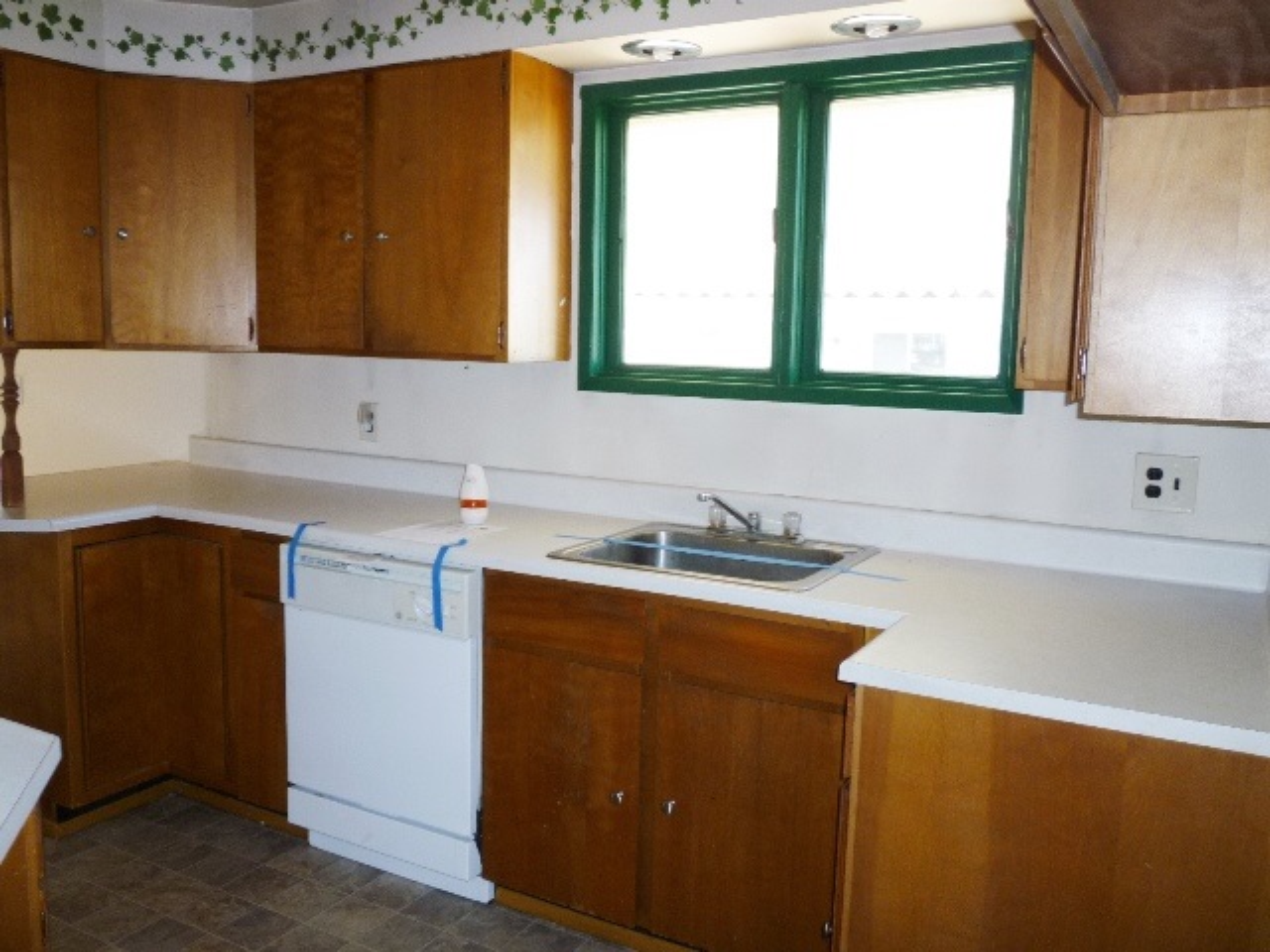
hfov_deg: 61.7
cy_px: 476
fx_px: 1064
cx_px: 635
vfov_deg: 48.2
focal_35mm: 29
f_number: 3.3
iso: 100
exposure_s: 1/30
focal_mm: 5.2
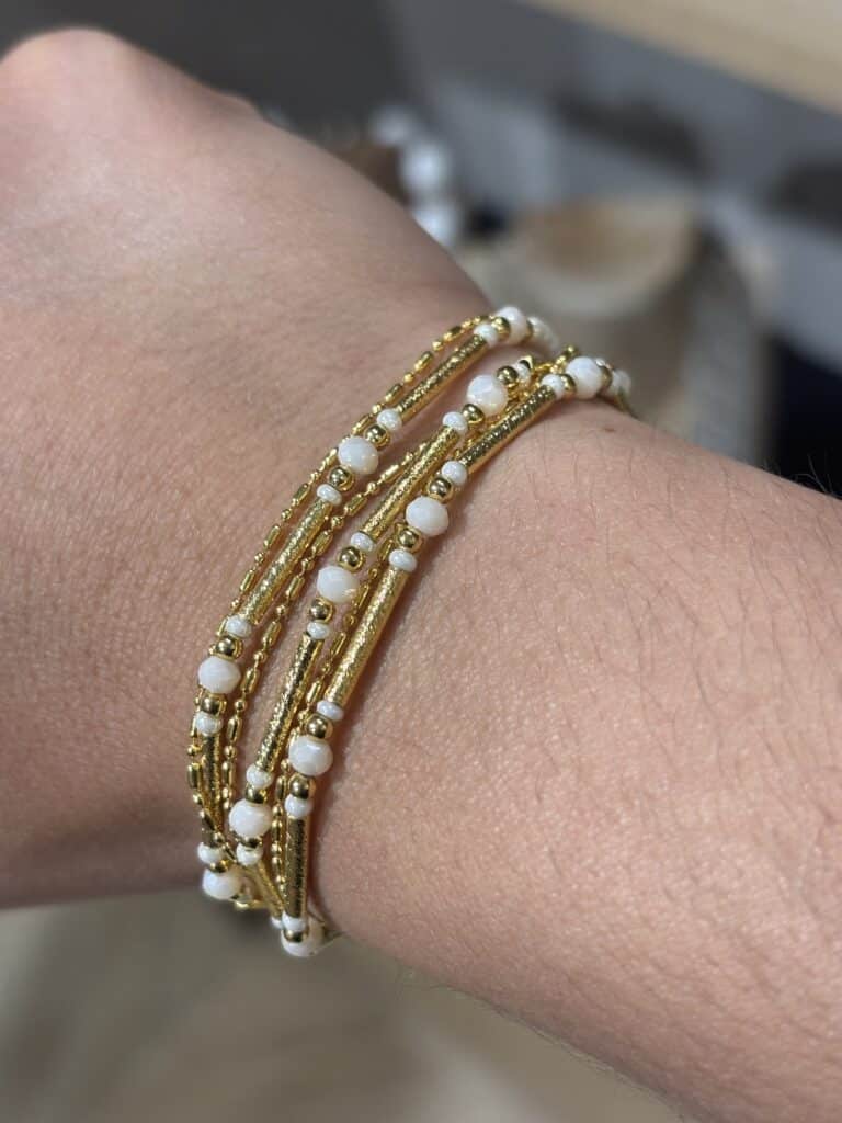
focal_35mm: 52
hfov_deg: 28.0
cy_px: 562
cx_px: 421
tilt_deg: -51.0
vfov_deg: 36.8
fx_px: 1686
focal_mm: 5.96
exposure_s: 1/100
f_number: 1.6
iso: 50
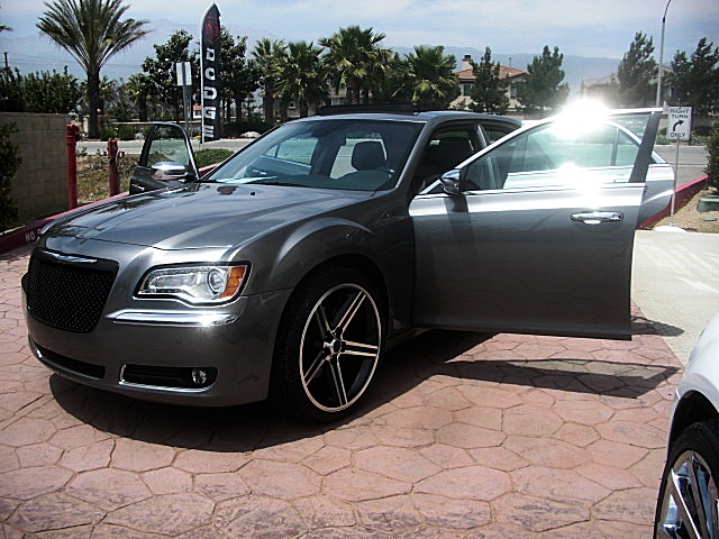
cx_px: 360
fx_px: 748
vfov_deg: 39.7
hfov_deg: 51.4
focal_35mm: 36
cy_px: 270
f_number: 2.8
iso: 50
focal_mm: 6.3
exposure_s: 1/1000
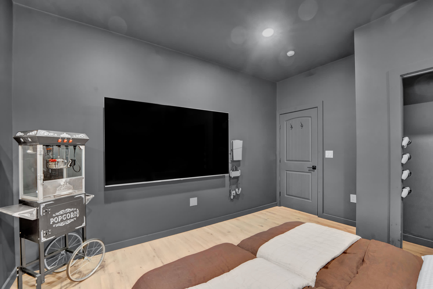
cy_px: 144
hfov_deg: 104.3
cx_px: 216
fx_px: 168
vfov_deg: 81.2
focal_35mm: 14
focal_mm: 14
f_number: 8
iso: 800
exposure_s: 1/2.5
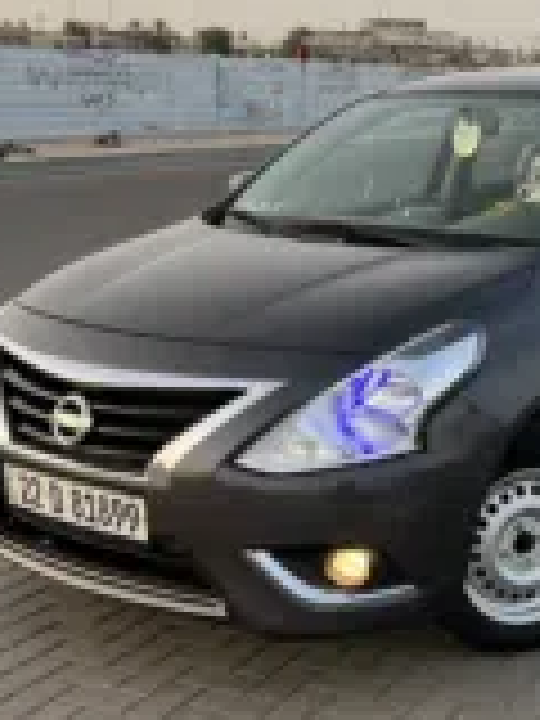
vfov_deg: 29.7
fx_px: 1352
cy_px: 432
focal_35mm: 65
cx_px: 490
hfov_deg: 22.0
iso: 50
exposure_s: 1/539
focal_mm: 5.7
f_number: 1.5
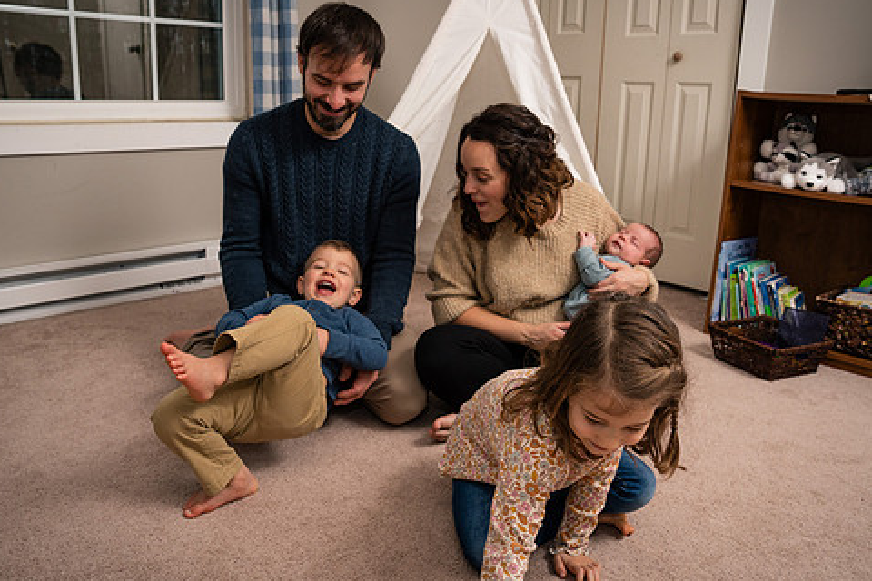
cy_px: 268
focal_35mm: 29
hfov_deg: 63.7
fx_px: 702
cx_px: 427
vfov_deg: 44.9
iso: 500
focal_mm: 24
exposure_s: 1/250
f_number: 5
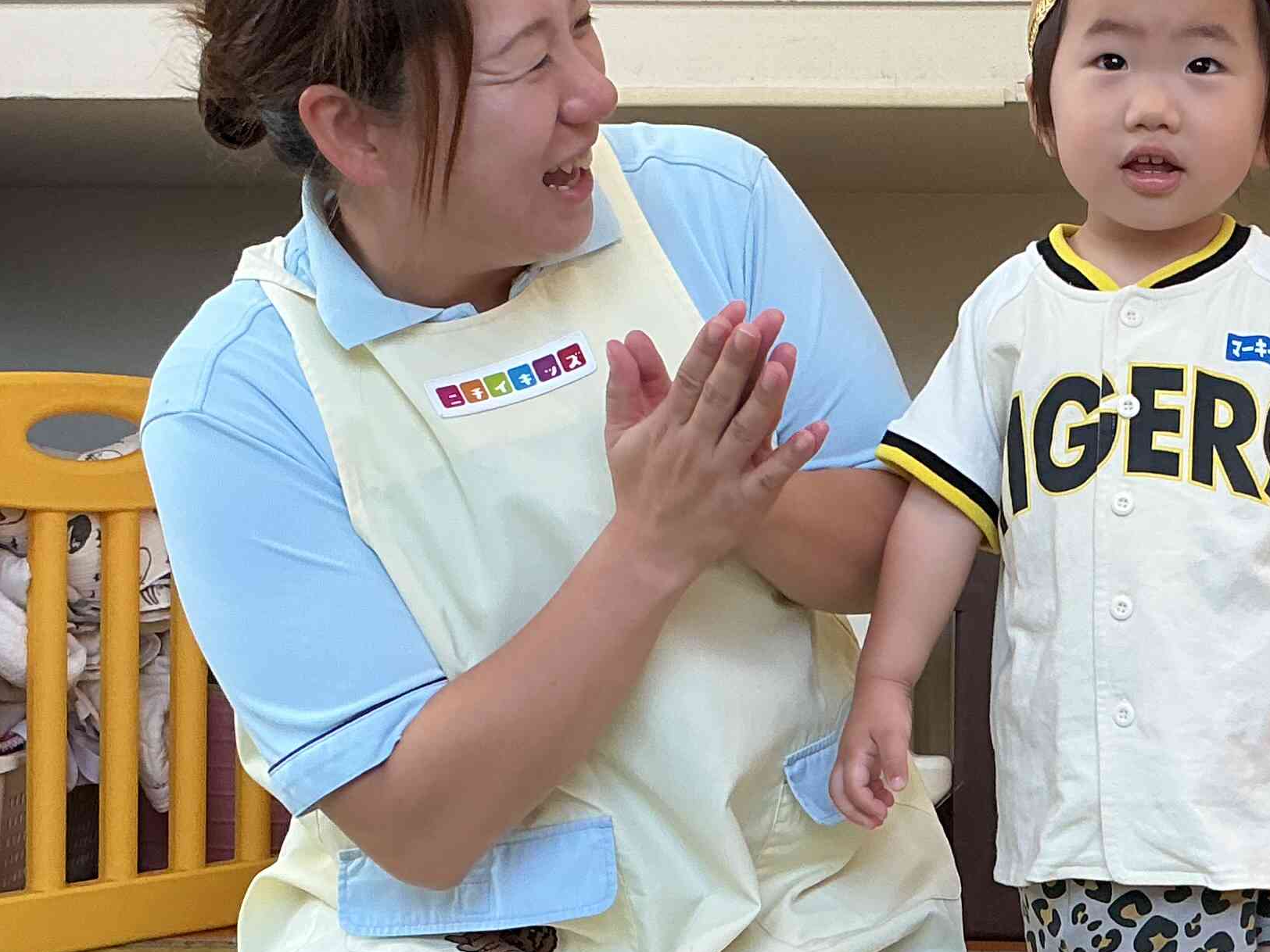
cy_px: 580
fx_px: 2642
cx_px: 912
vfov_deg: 20.4
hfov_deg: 26.8
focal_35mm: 72
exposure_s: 1/120
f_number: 1.8
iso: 40
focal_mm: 3
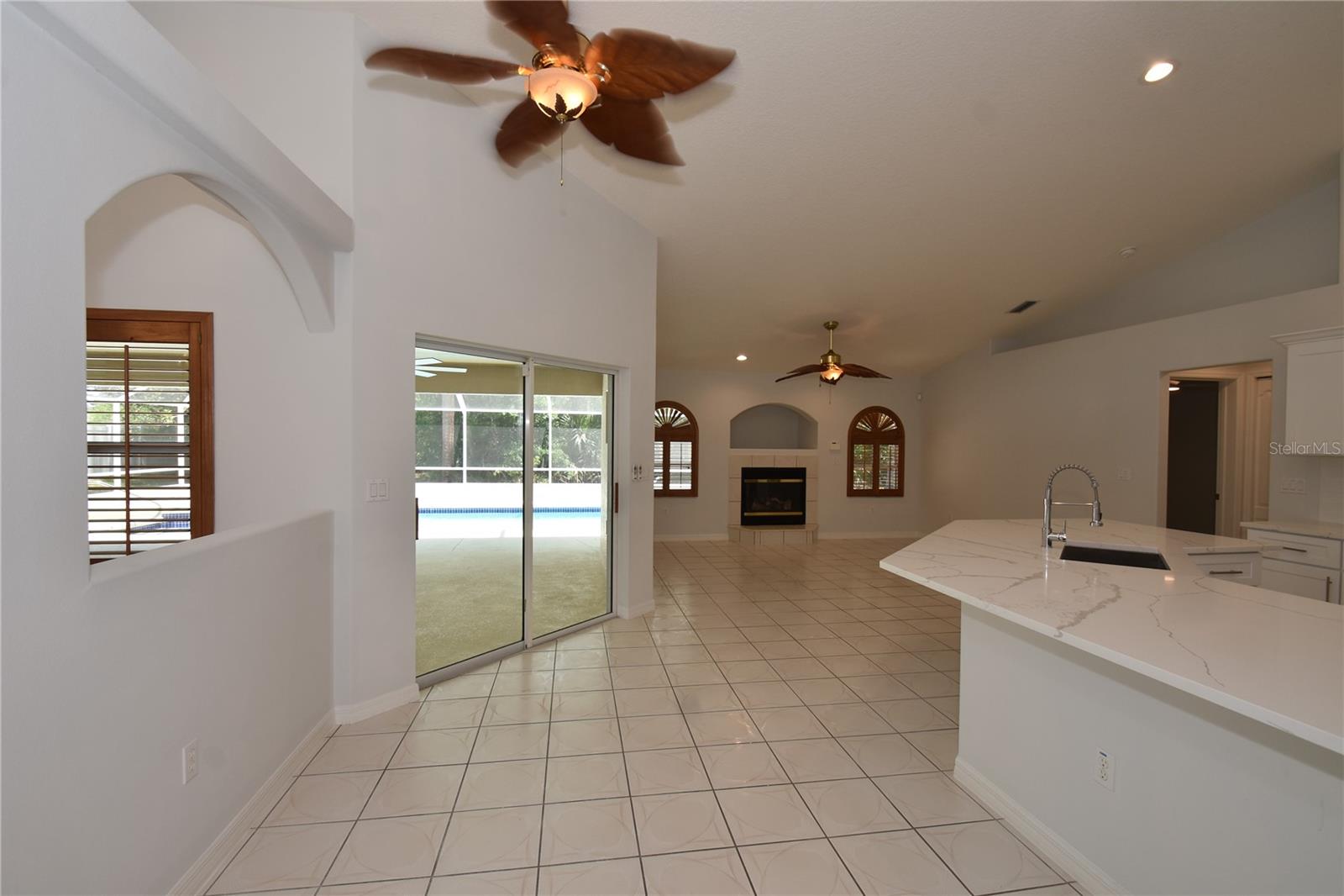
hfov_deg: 100.4
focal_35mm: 15
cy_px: 448
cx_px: 672
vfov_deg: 77.3
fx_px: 560
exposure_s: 1/100
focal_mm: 10
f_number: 5
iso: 200
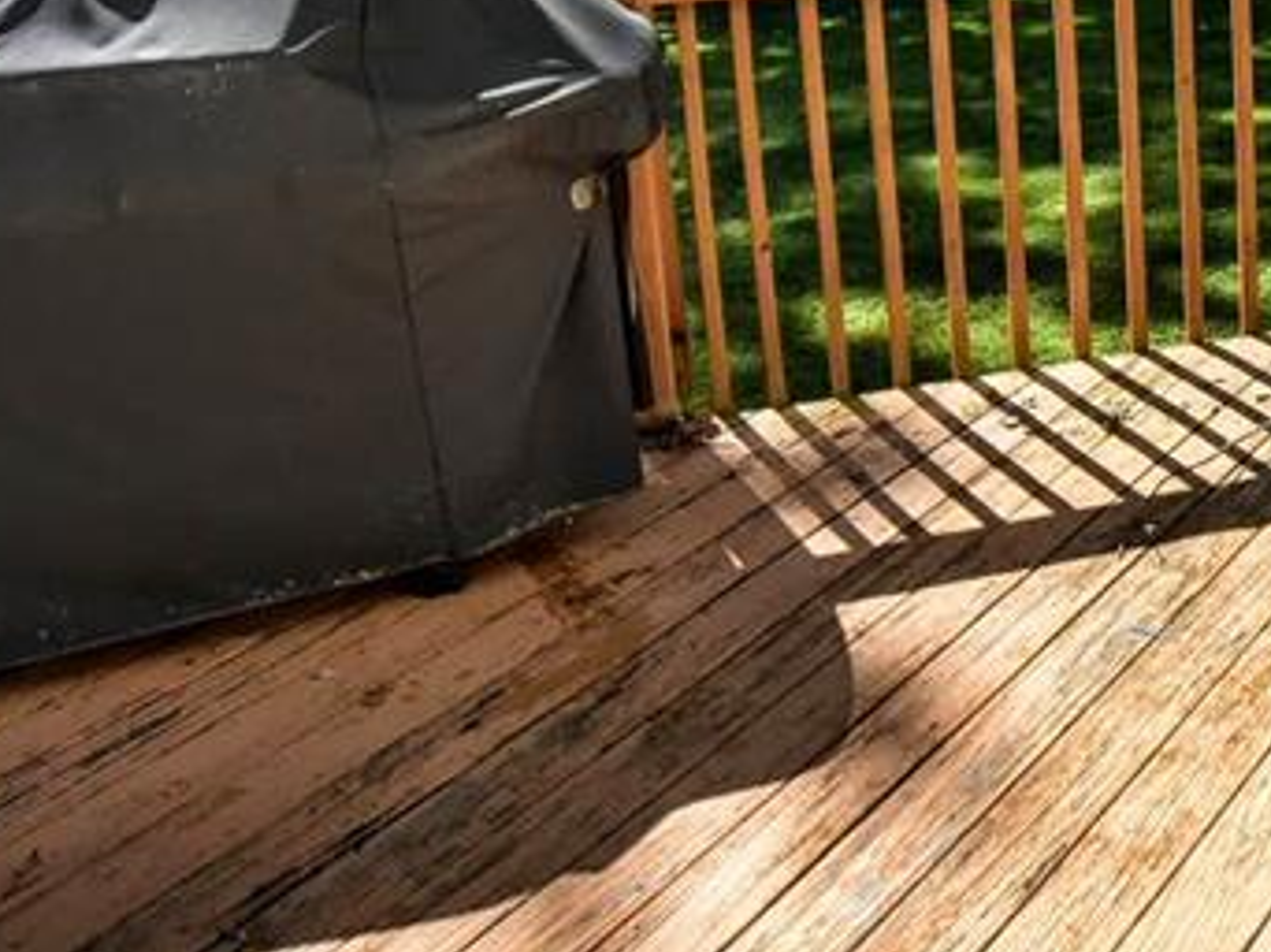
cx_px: 1316
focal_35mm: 49
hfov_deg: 34.8
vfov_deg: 28.2
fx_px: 1798
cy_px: 50
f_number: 13
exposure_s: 1/4000
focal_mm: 17
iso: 5000
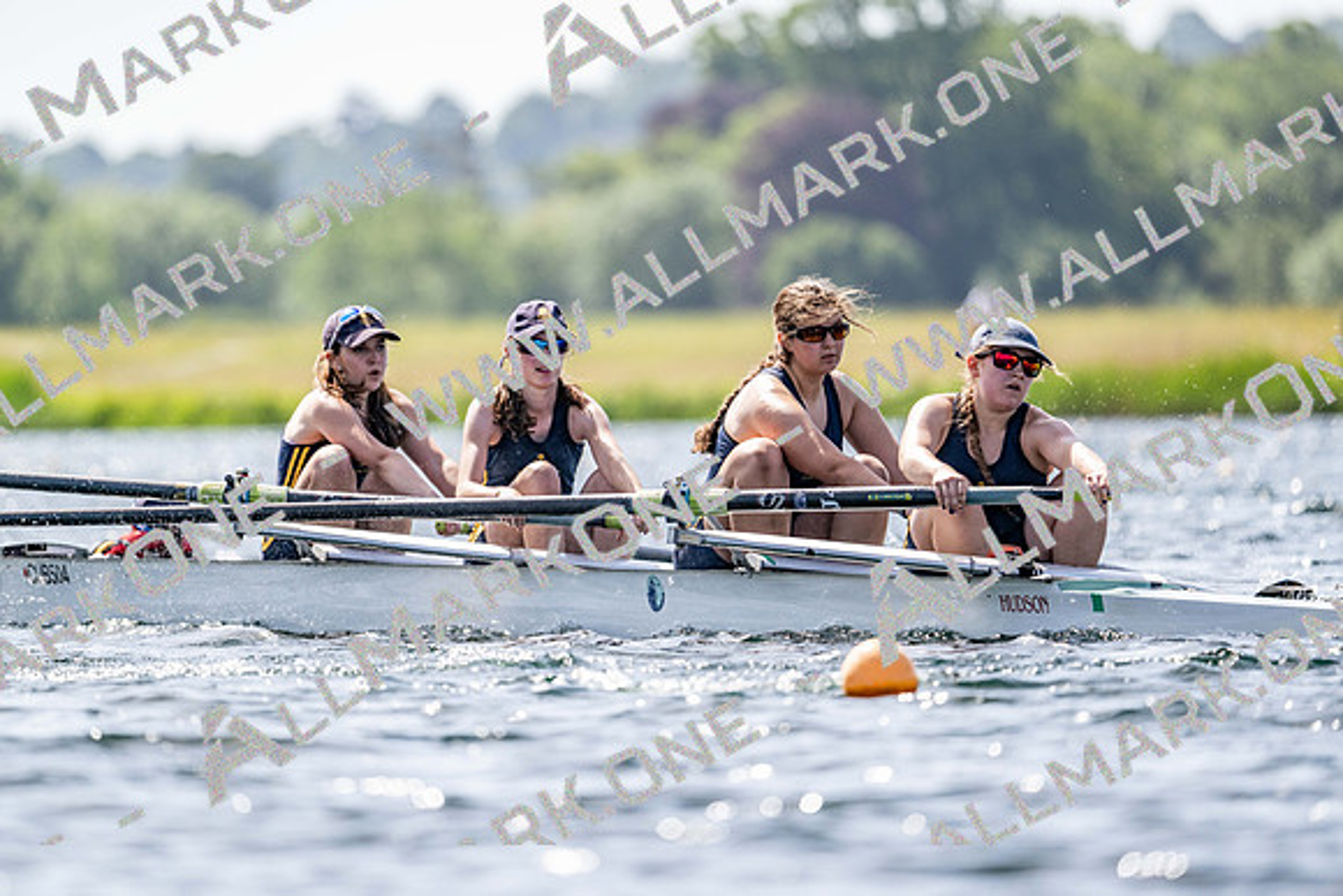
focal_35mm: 400
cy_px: 448
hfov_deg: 5.2
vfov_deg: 3.4
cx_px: 672
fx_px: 14925
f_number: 4.5
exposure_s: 1/2500
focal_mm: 400
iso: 280
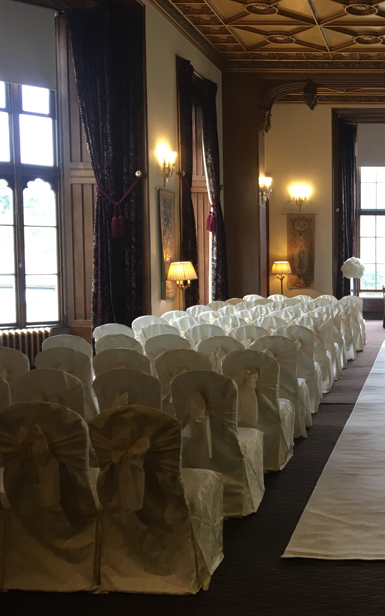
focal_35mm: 42
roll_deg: -0.4
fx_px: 705
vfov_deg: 47.2
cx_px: 404
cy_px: 307
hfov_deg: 28.3
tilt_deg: -4.0
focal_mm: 4.15
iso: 64
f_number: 2.2
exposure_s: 1/33
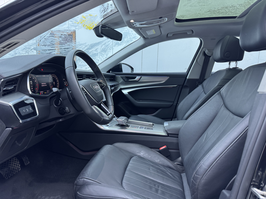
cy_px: 100
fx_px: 184
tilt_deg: -2.7
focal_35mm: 24
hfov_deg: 71.6
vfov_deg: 56.8
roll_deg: +0.9
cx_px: 133
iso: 160
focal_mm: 6.76
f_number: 1.78
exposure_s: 1/100
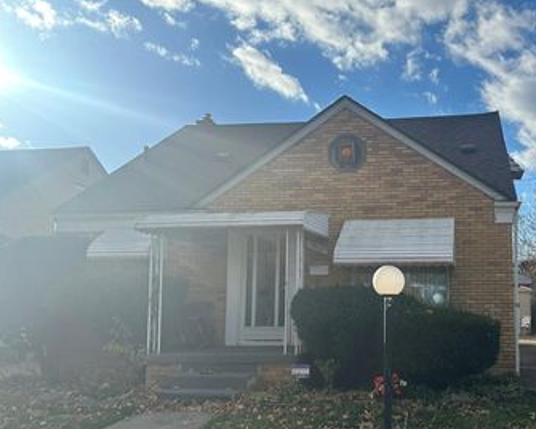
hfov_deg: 49.7
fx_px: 555
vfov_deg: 42.0
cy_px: 259
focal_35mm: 35
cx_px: 395
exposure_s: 1/4348
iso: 80
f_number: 1.78
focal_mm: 6.86
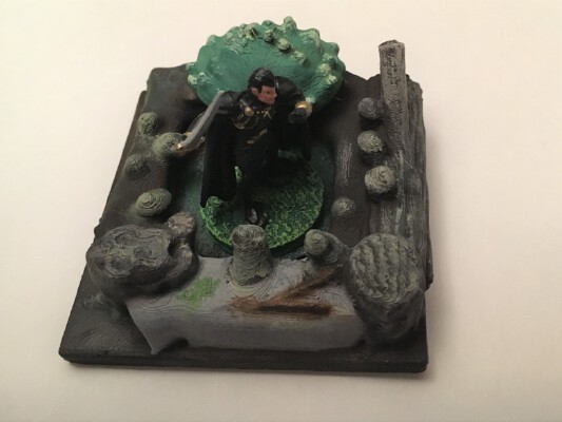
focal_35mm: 29
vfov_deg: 48.2
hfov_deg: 61.6
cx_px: 281
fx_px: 471
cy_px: 211
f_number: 2.2
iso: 200
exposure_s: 1/17
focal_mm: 4.15
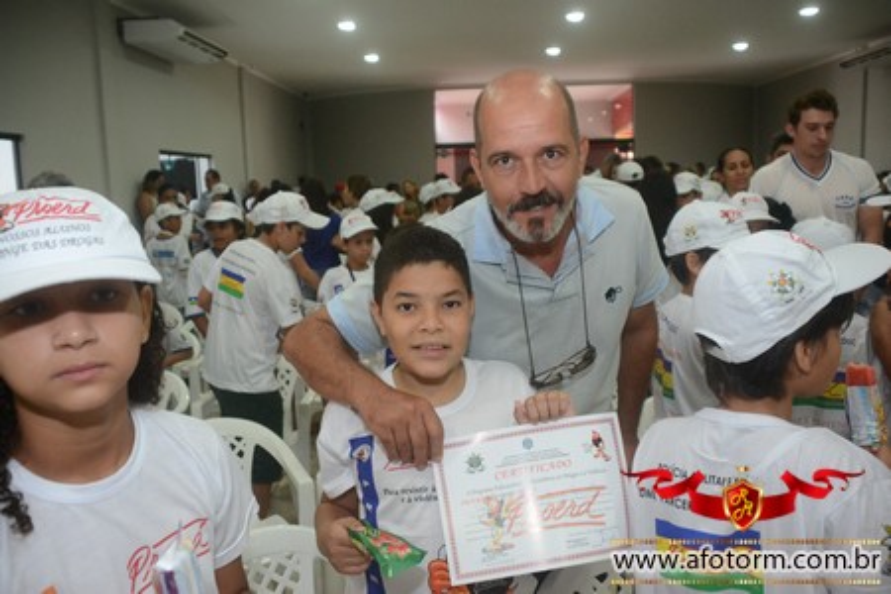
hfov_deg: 61.9
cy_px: 297
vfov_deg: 43.6
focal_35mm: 30
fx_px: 742
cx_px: 446
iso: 1600
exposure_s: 1/100
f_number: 3.5
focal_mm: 20
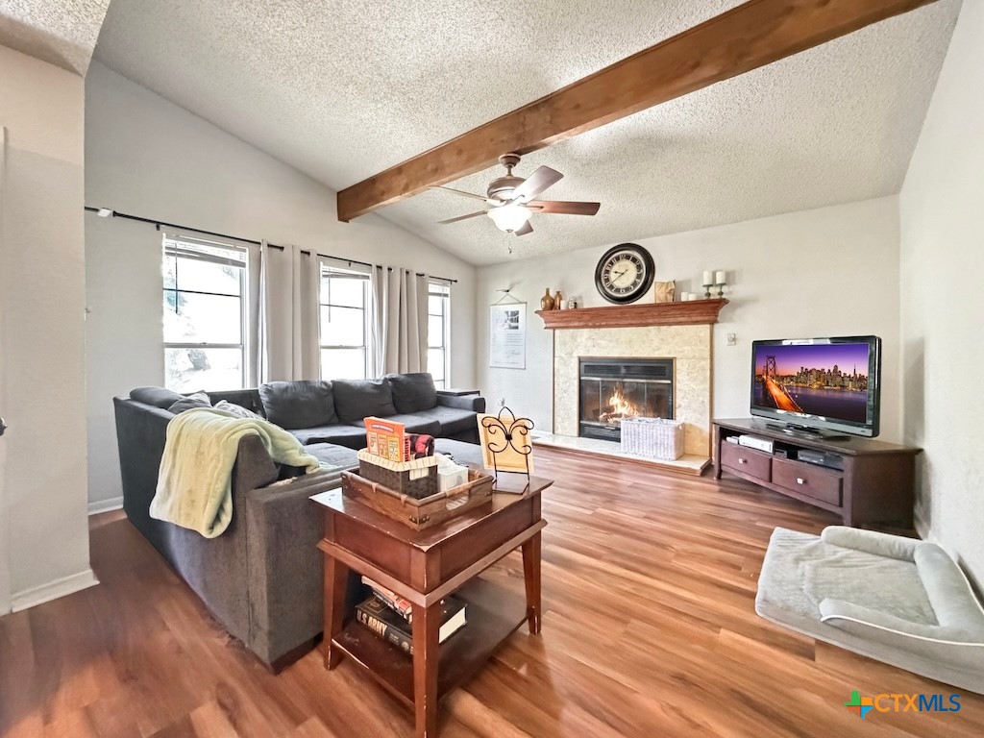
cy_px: 369
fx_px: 398
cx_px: 492
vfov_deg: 85.7
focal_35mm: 14
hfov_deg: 102.1
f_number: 2.2
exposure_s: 1/30
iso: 2500
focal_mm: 2.22
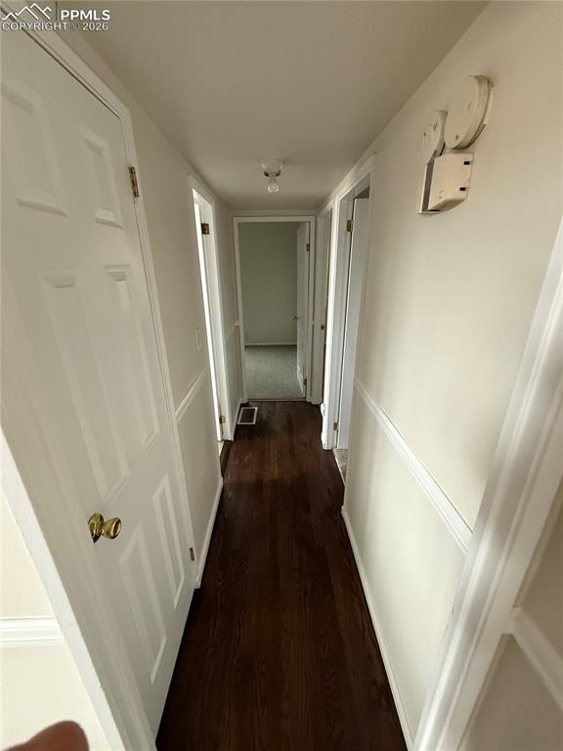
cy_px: 376
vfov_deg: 102.1
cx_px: 282
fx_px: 304
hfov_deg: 85.7
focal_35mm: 14
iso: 640
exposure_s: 1/60
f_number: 2.2
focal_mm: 2.22
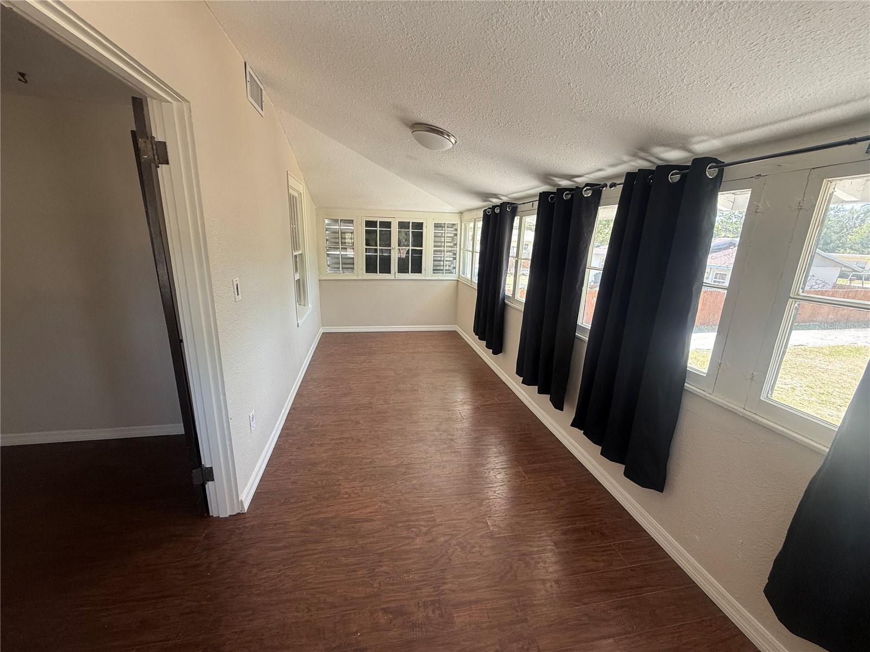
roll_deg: -2.4
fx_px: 352
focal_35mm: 14
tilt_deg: -14.2
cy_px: 326
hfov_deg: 102.1
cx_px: 435
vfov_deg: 85.7
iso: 125
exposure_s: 1/99
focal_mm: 2.22
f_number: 2.2
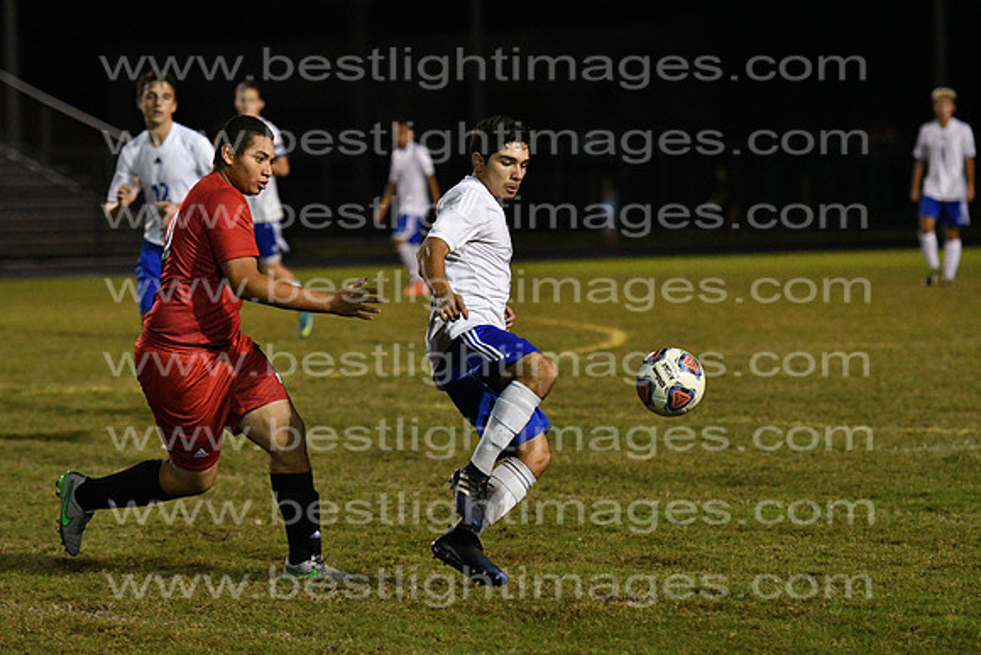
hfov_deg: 10.2
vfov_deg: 6.8
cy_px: 328
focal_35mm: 202
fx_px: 5519
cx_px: 490
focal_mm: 135
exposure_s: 1/1000
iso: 6400
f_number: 4
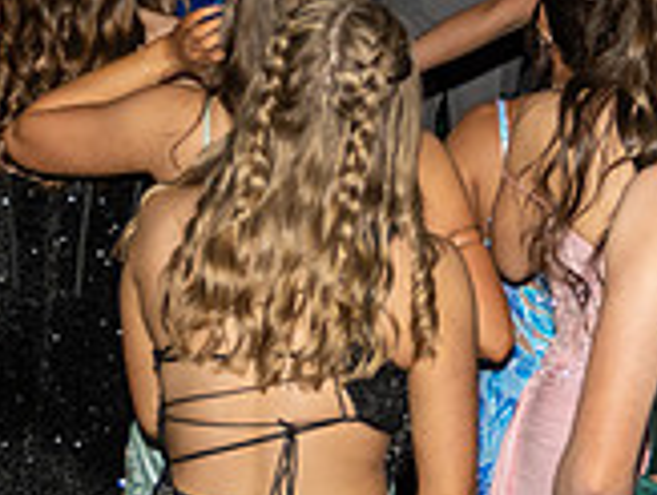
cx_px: 678
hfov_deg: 10.2
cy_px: -83
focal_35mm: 192
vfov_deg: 7.7
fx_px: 3652
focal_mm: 31
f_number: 4
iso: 500
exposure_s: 1/160
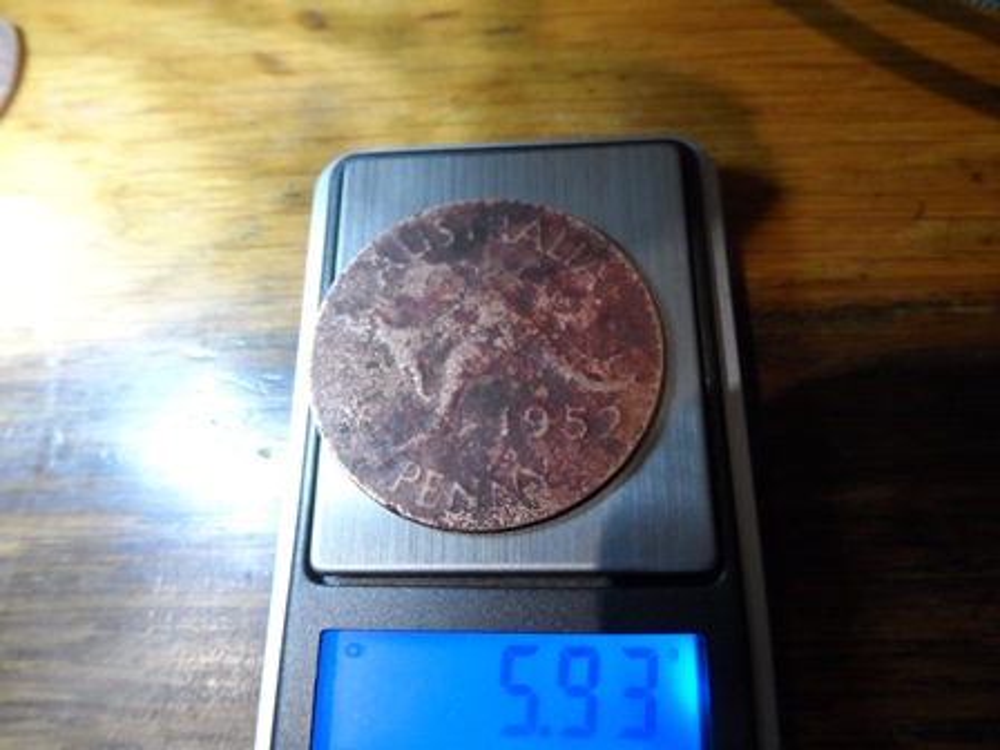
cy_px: 375
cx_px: 500
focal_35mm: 24
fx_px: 693
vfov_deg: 56.8
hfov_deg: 71.6
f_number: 3.2
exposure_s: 1/20
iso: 400
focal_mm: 4
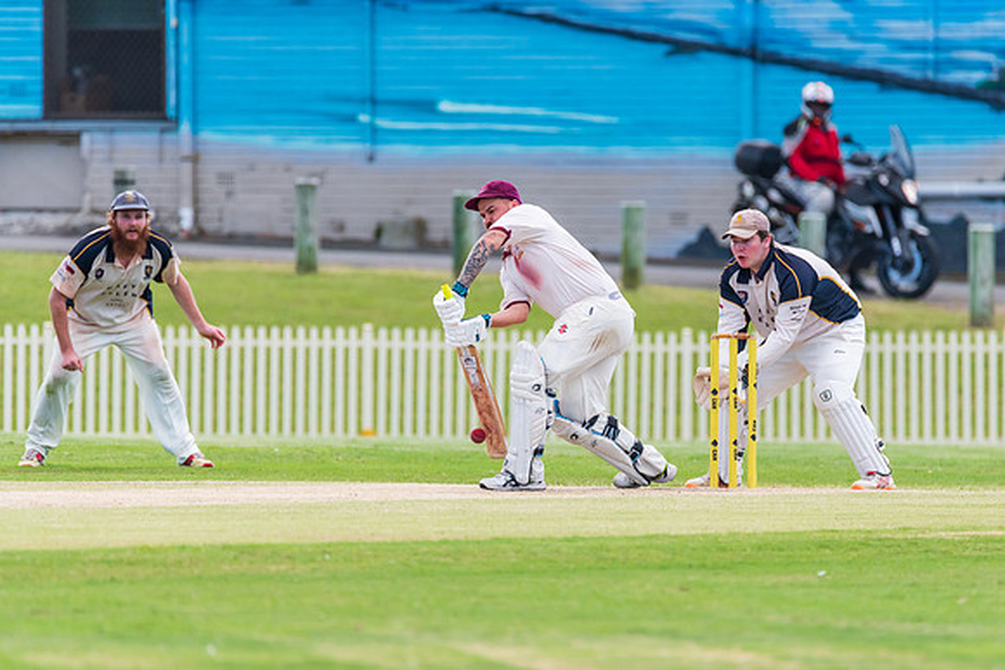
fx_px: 18684
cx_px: 560
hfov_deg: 3.1
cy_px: 374
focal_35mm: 669
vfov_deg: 2.1
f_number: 6.3
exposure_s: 1/1000
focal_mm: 600
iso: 640
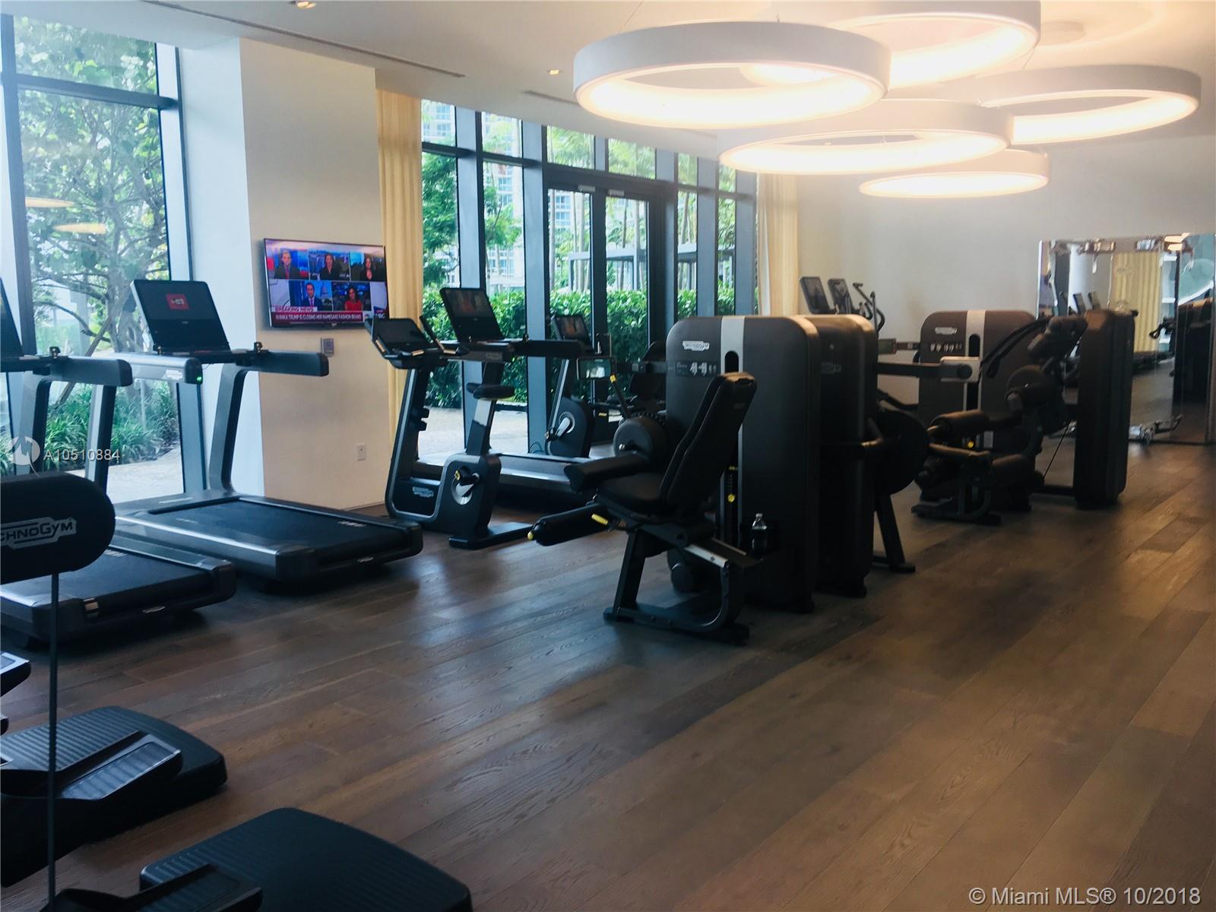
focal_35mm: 29
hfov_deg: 61.7
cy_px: 456
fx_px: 1019
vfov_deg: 48.2
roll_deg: -1.1
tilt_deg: -5.3
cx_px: 608
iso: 32
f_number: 2.2
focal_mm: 4.15
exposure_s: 1/60
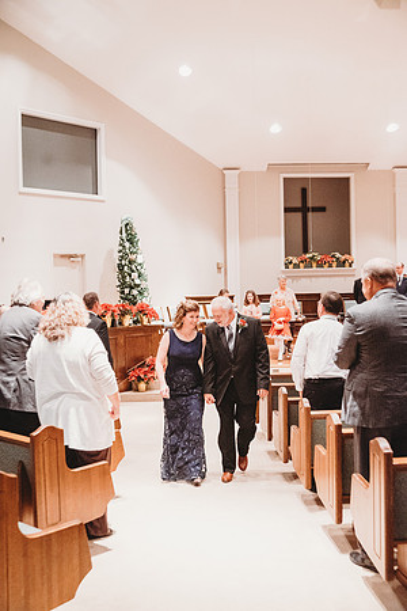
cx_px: 204
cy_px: 306
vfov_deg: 50.7
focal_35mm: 38
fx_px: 644
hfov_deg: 35.1
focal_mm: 38
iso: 8000
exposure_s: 1/200
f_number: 4
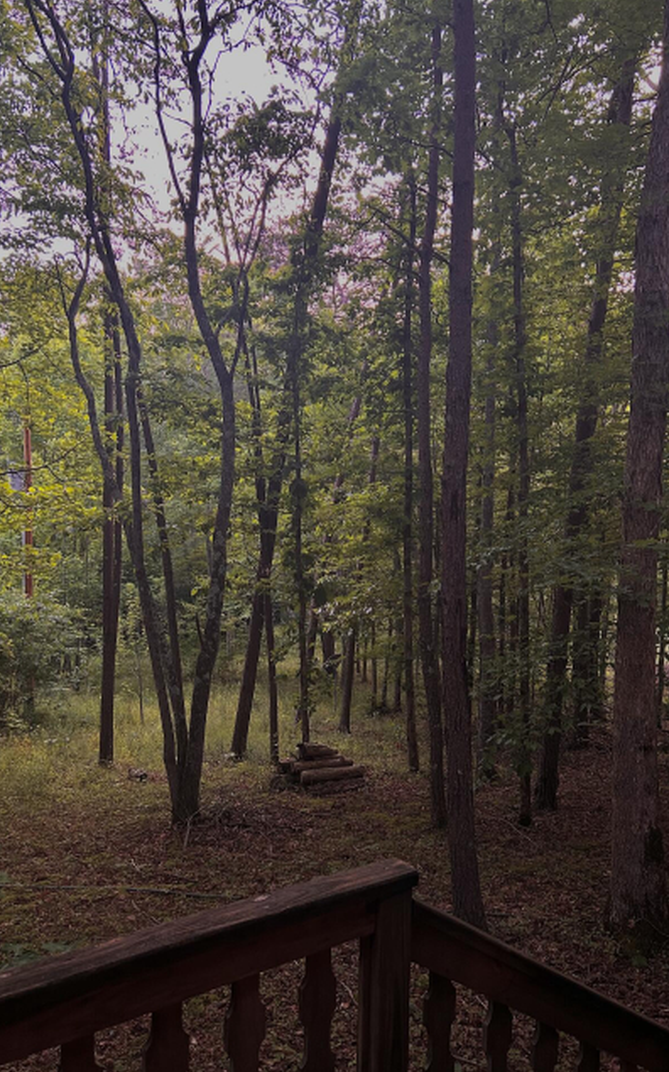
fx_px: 846
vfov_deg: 64.6
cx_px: 319
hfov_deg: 43.1
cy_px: 539
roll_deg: -0.6
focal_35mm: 29
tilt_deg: -1.7
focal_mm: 5.7
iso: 200
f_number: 1.5
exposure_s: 1/60
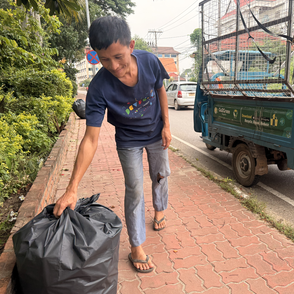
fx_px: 298
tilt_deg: -12.1
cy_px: 151
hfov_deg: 51.9
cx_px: 186
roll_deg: +0.6
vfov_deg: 52.5
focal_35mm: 31
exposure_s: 1/765
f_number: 1.78
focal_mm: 6.76
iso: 100
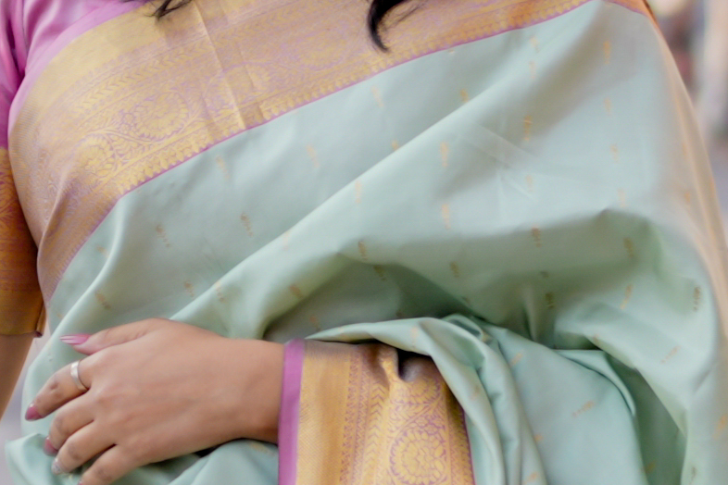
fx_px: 6167
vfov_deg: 4.5
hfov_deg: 6.6
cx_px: -533
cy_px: -417
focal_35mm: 305
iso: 100
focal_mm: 35
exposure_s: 1/640
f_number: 1.4
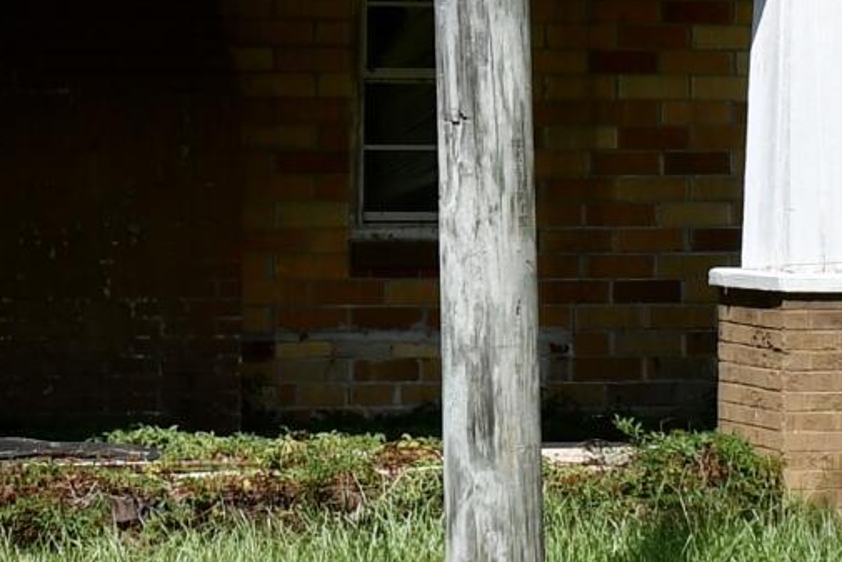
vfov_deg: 7.0
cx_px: 303
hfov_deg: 10.5
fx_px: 4585
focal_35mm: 196
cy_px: -12
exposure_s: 1/320
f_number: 9
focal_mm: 22
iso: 100
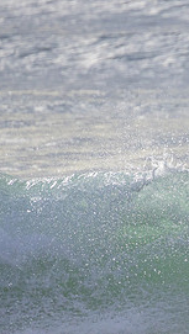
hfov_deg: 0.9
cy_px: 186
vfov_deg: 1.6
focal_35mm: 1343
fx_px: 11932
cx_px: 351
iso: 180
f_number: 5.6
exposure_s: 1/2500
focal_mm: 400
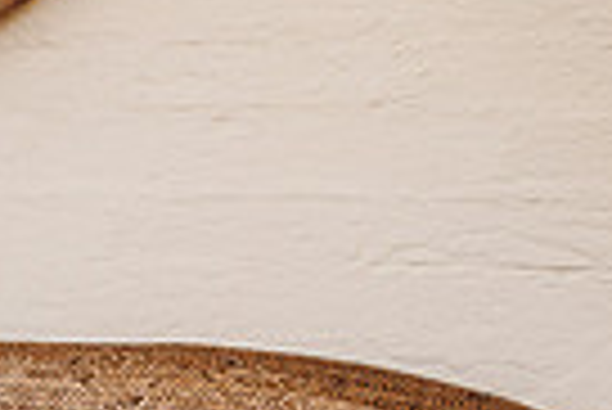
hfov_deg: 15.5
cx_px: -644
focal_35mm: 102
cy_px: 804
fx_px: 1736
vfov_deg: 12.1
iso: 400
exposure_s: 1/100
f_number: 4.5
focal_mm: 24
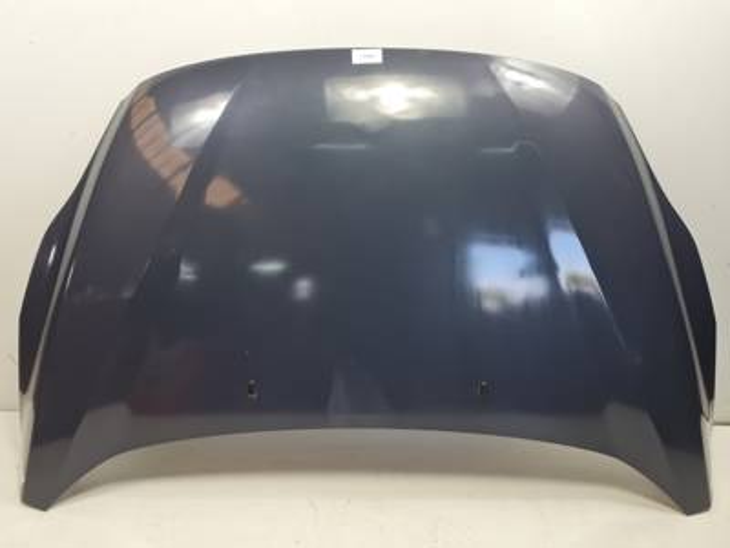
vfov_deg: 53.1
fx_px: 548
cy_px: 274
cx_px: 365
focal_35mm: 26
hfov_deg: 67.3
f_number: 1.8
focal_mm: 5.4
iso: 64
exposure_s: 1/100
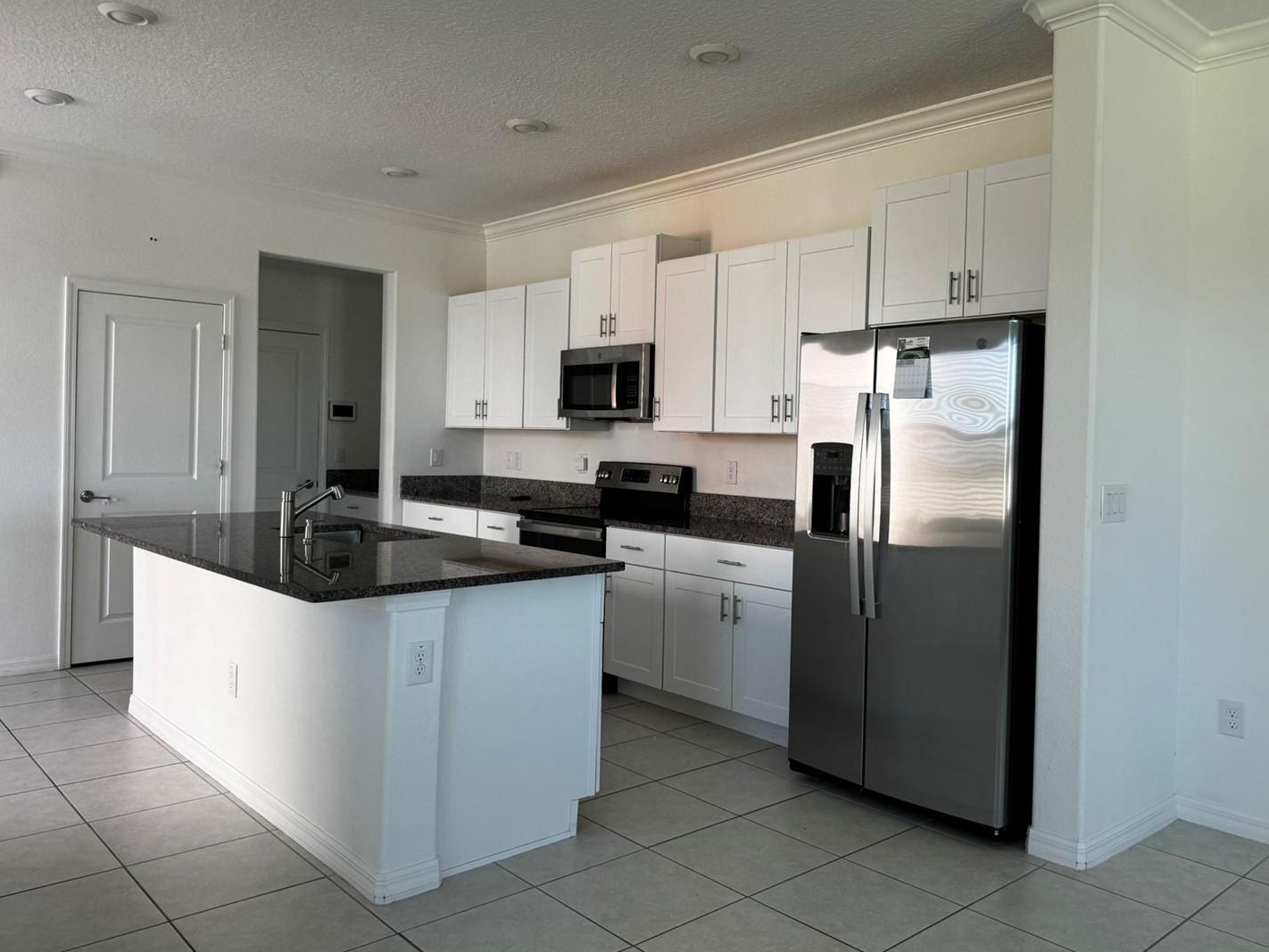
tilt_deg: -0.2
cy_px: 438
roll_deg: -1.3
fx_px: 990
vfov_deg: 51.3
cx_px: 656
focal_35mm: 27
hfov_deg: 65.3
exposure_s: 1/121
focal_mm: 6.76
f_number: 1.78
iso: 100
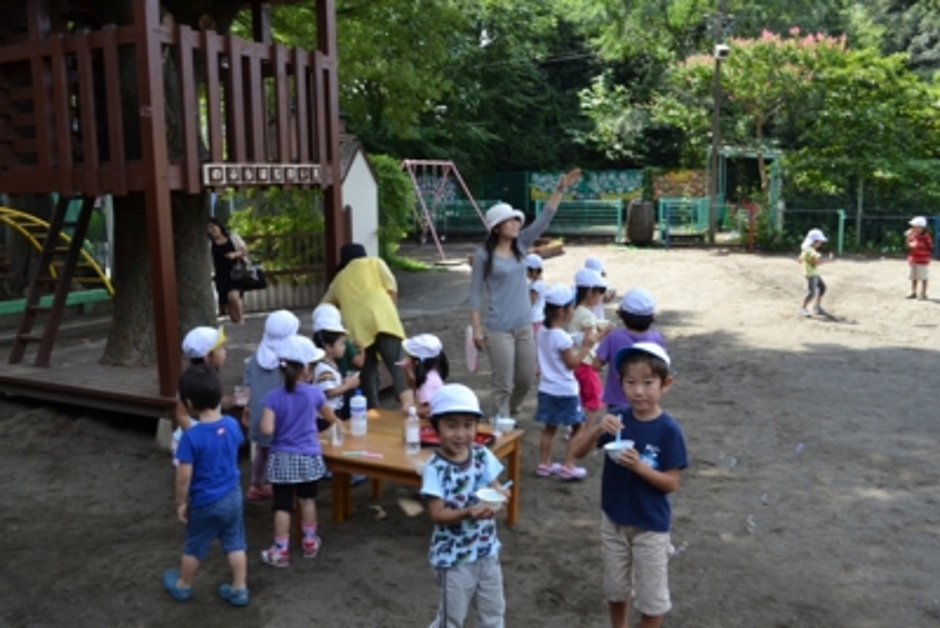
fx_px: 862
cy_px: 314
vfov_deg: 40.0
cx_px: 470
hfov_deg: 57.2
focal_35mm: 33
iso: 125
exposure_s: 1/125
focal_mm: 22
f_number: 5.6
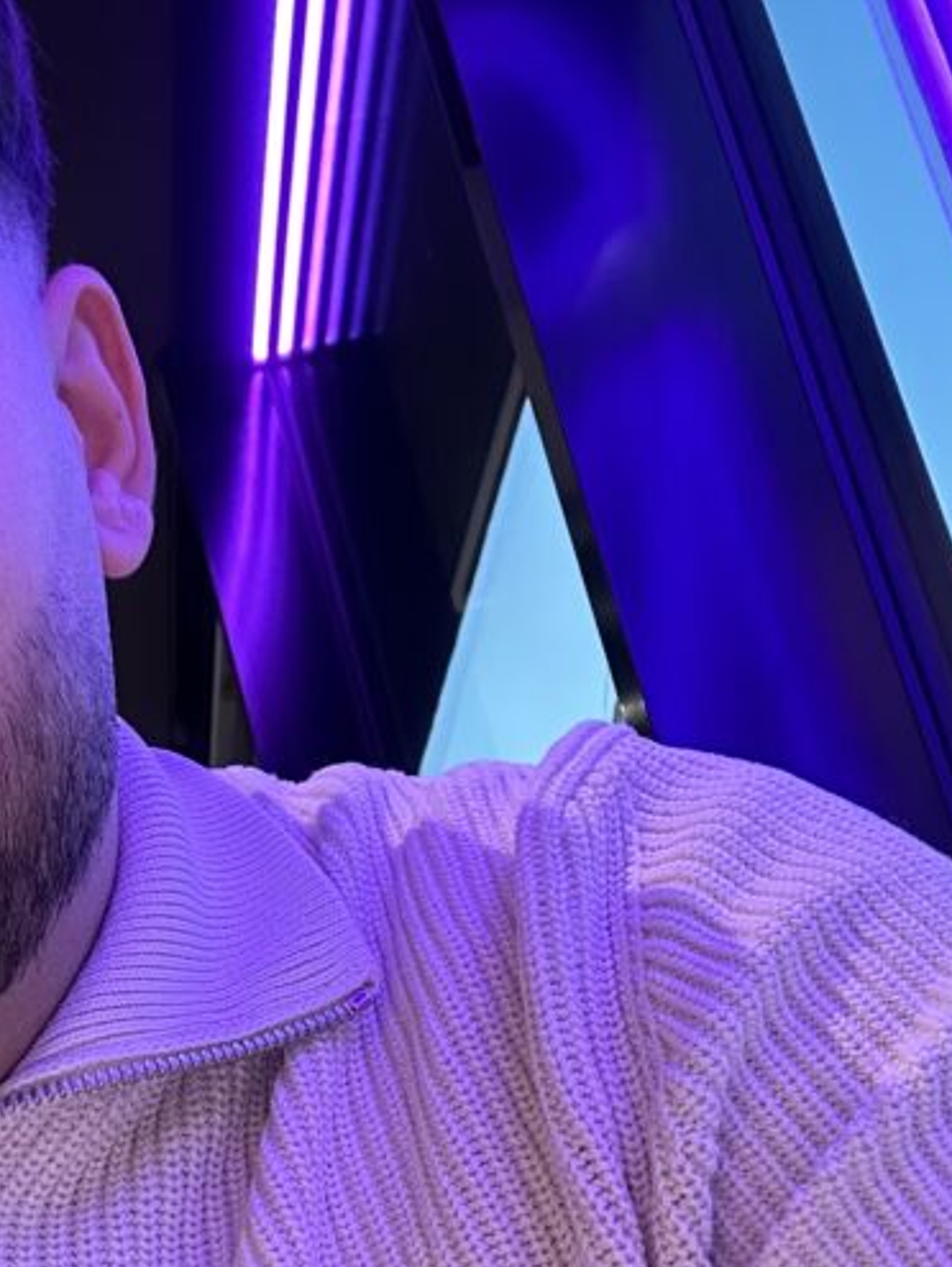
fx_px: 2271
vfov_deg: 30.7
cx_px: 202
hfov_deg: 23.4
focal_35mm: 62
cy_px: 939
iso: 200
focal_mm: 2.69
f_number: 1.9
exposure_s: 1/33
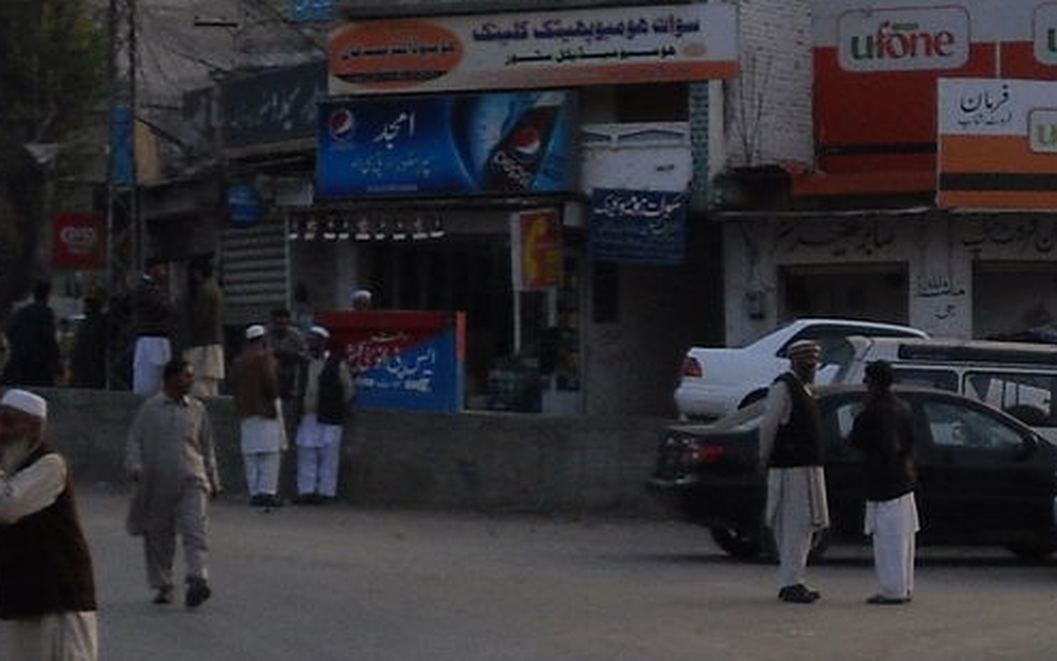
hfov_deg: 13.9
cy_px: 293
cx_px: 1615
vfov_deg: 9.4
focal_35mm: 140
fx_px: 4034
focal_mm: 6
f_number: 2.8
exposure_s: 1/362
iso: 80
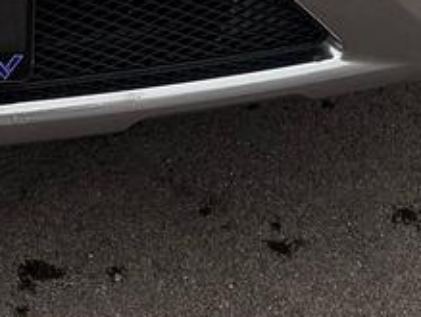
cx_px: -133
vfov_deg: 9.4
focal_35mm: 140
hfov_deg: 13.5
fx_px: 1705
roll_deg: +0.6
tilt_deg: -18.0
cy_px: -457
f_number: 1.78
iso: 80
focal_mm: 6.76
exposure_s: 1/702
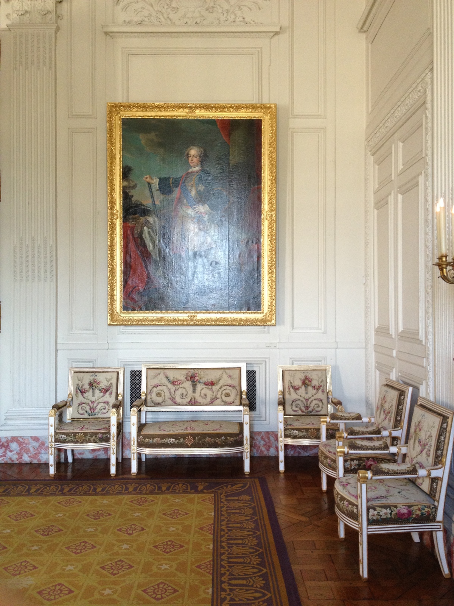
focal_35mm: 35
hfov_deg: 40.7
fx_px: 612
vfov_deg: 52.6
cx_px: 227
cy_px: 303
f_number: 2.4
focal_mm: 4.28
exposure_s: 1/20
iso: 160
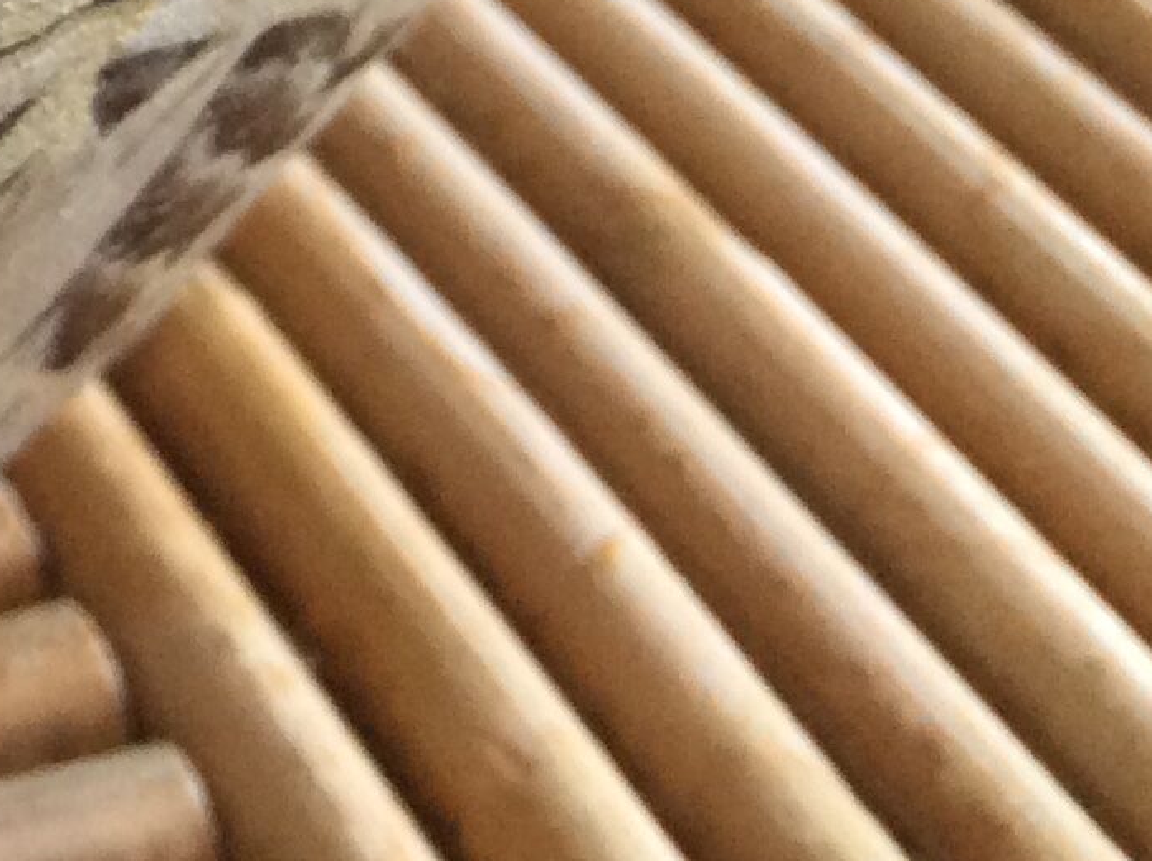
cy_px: -646
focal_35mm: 119
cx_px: -896
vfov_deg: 11.6
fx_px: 3955
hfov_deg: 14.6
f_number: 2.4
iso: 80
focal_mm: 3.3
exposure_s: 1/25
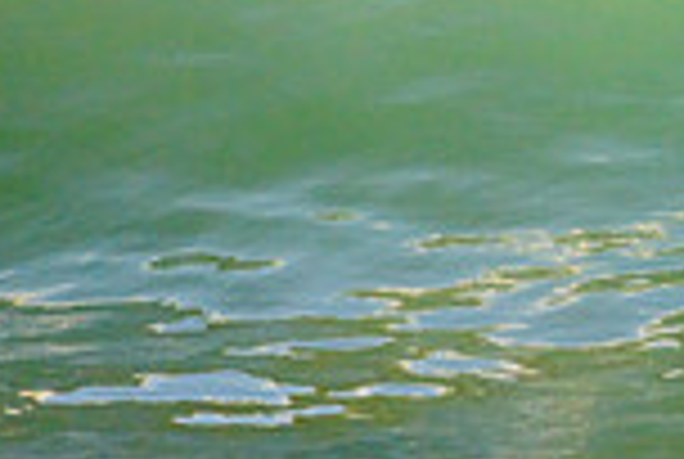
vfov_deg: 0.5
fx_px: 54332
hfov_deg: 0.7
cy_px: -169
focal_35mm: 2854
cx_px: 1066
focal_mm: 500
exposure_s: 1/1250
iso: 500
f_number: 5.6
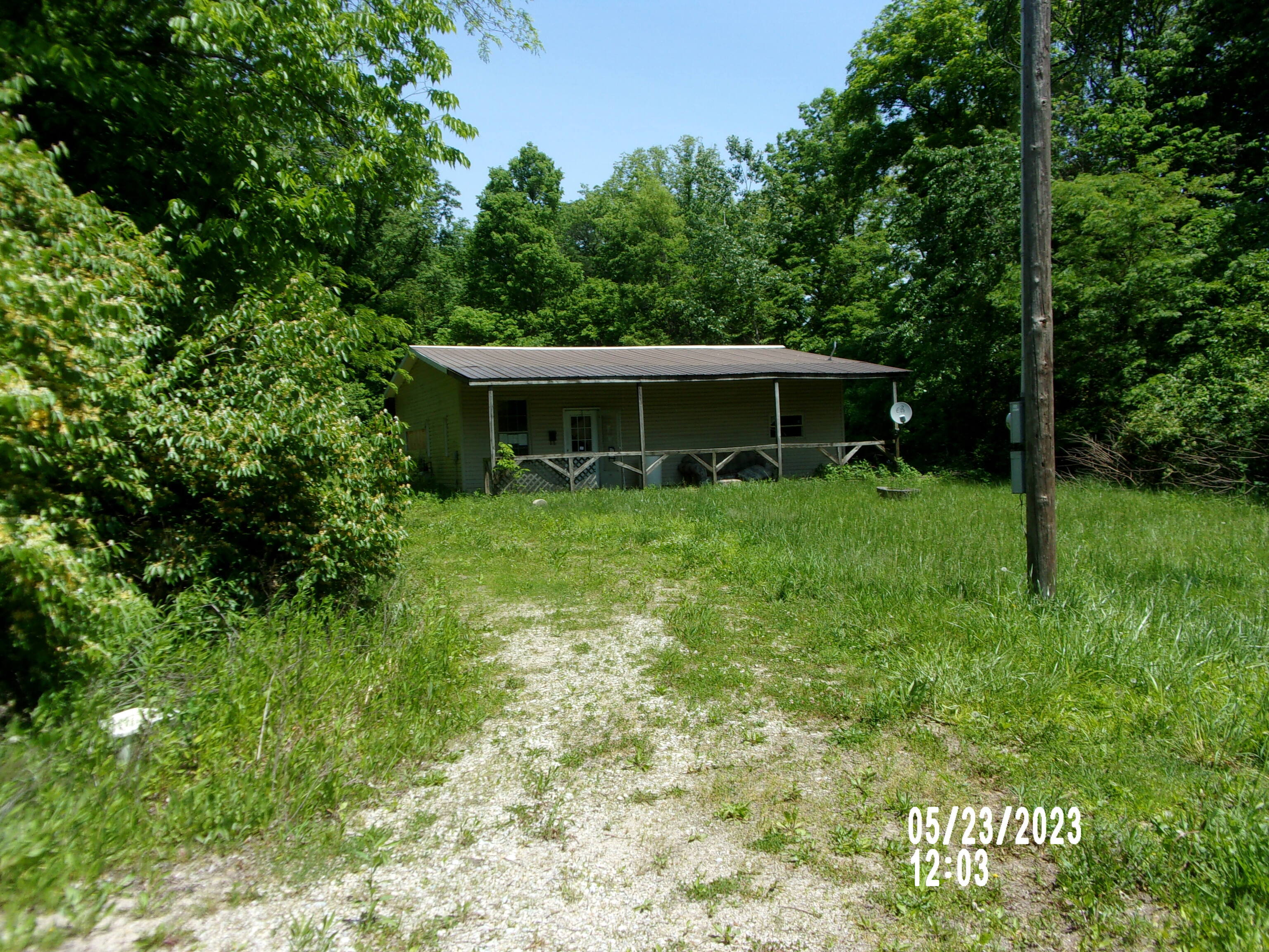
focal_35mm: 28
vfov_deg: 49.7
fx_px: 1026
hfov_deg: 63.4
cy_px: 476
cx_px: 634
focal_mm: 5.1
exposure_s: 1/56
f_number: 10.8
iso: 80
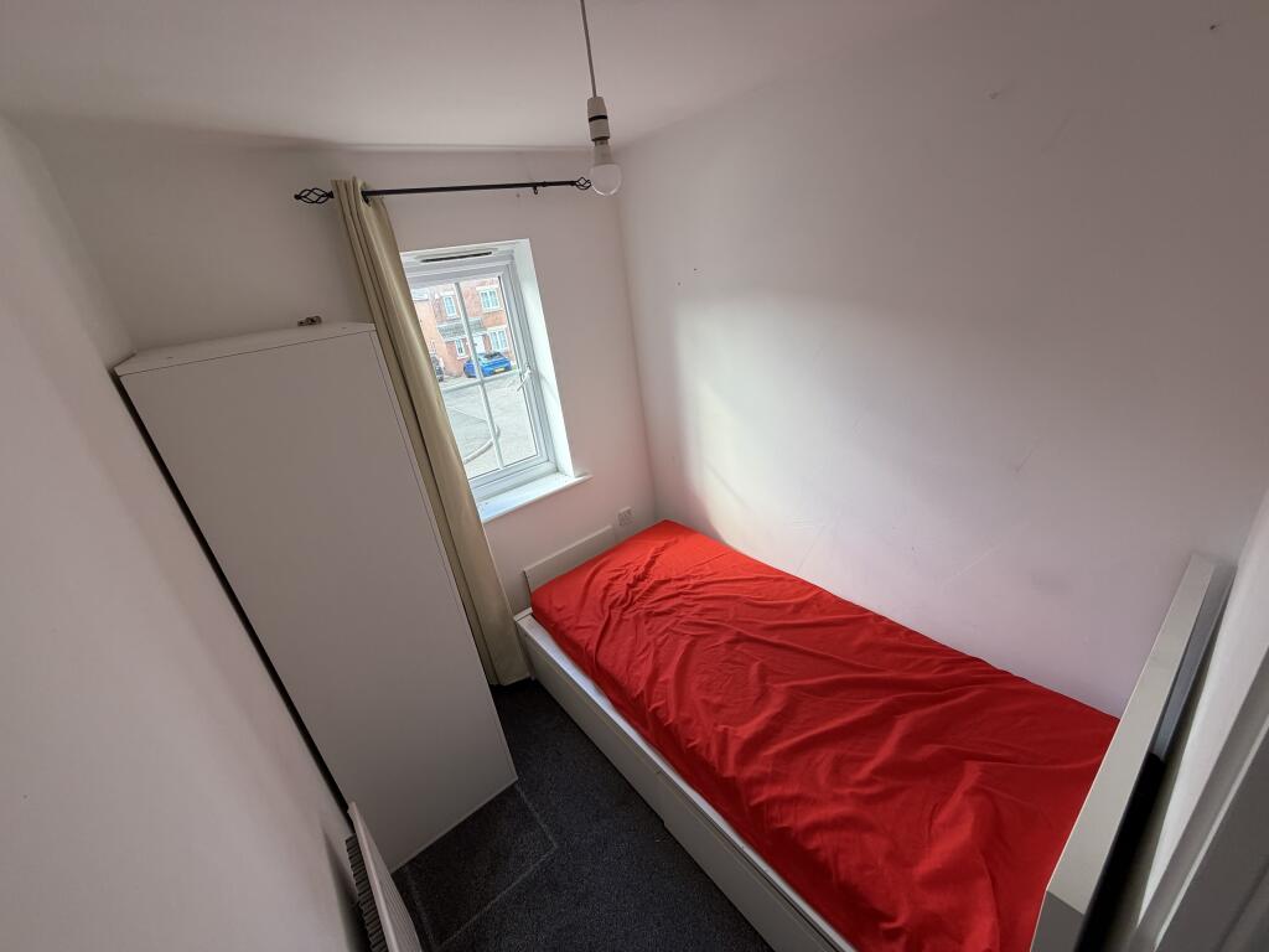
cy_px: 476
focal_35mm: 14
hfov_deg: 102.1
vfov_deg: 85.7
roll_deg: +8.5
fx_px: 513
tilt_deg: -22.3
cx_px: 634
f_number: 2.2
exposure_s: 1/121
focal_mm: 2.22
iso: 125
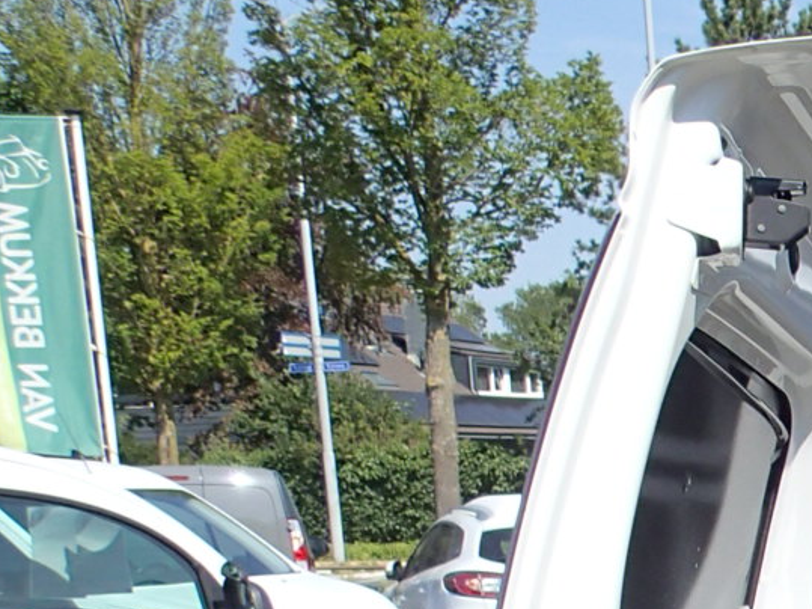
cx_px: 1384
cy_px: 834
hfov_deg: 18.2
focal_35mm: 89
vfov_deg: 15.6
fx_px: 2087
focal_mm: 4.5
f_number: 8
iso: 100
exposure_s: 1/160
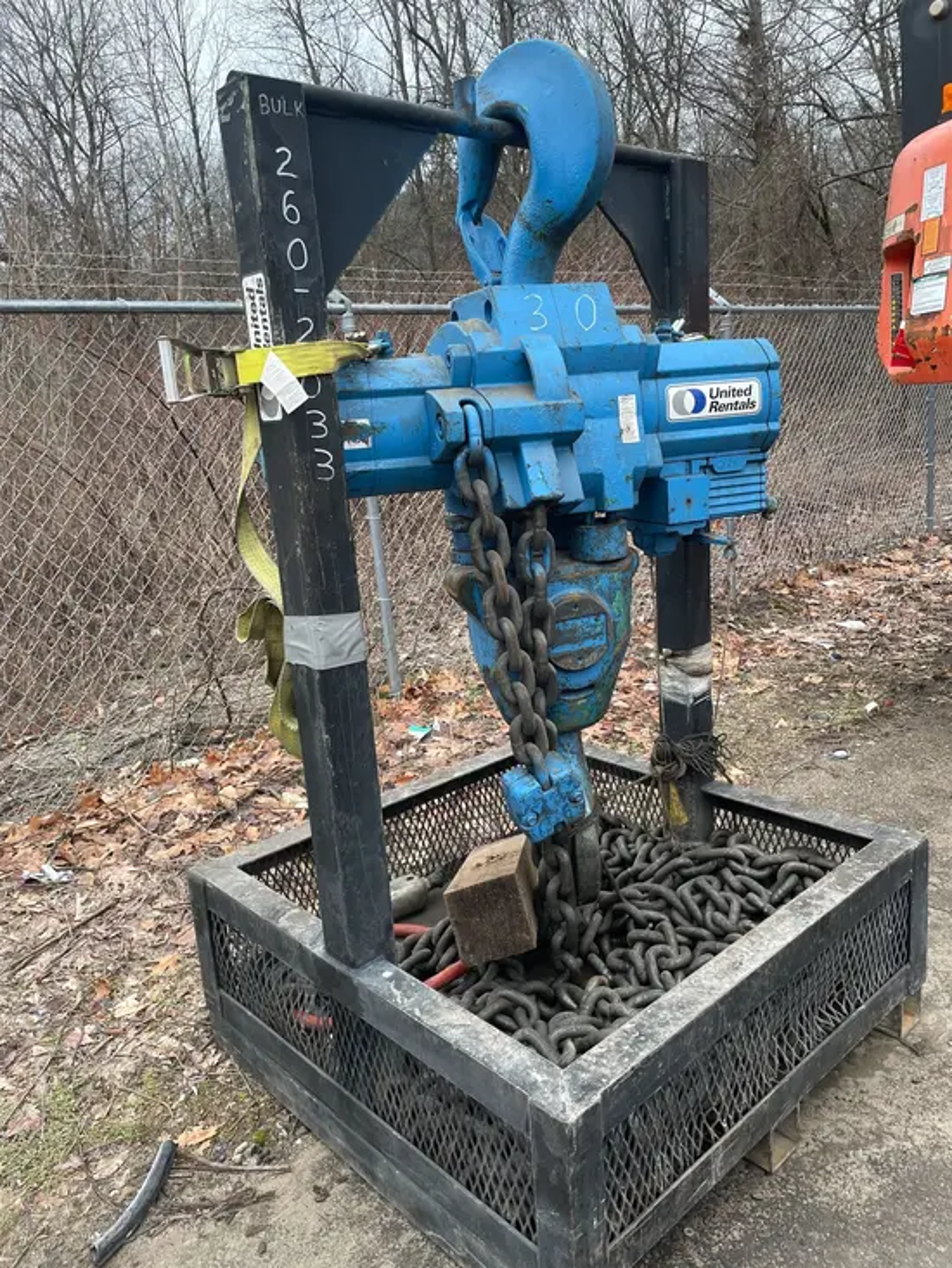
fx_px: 953
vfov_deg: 67.3
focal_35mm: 26
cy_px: 634
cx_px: 476
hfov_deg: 53.1
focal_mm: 4.2
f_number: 1.6
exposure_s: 1/121
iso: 64
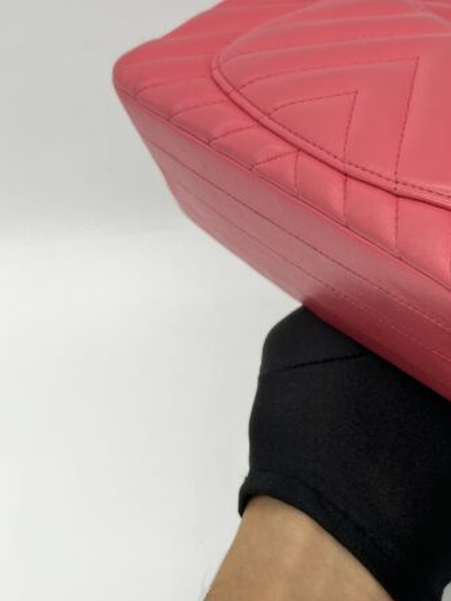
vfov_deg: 32.2
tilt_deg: -46.0
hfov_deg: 23.0
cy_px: 313
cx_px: 497
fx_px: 1042
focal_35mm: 60
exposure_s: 1/100
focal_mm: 5.7
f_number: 1.5
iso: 32
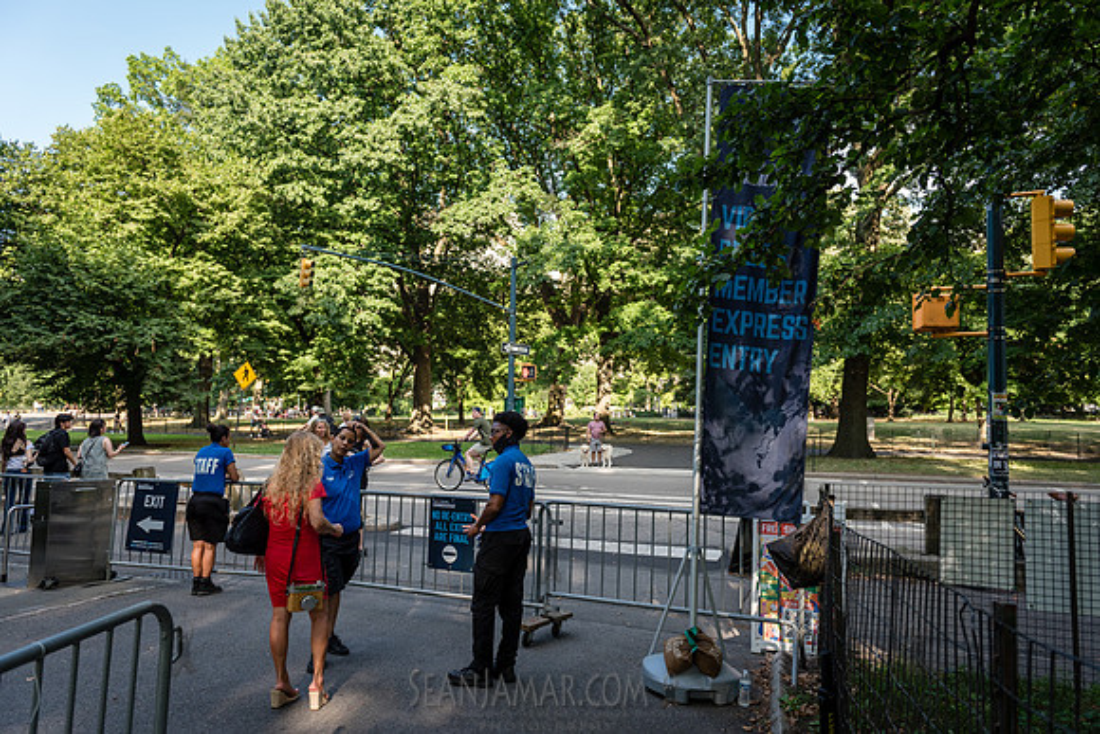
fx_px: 733
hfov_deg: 73.7
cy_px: 367
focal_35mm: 24
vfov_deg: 53.2
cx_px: 550
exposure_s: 1/640
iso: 320
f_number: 3.5
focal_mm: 24
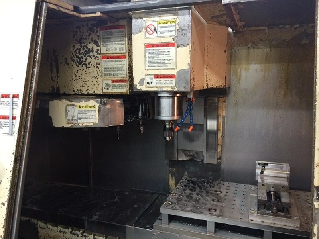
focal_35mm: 29
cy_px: 120
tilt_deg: -7.5
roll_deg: +1.0
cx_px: 160
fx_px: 267
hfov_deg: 61.7
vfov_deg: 48.2
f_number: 2.2
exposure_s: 1/30
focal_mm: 4.15
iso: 160
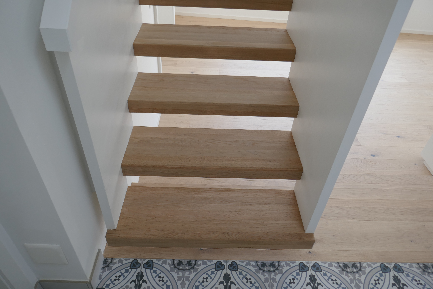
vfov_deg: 51.3
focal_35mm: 25
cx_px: 216
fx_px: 301
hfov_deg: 71.5
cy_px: 144
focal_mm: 9.1
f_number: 2.8
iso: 160
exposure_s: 1/60
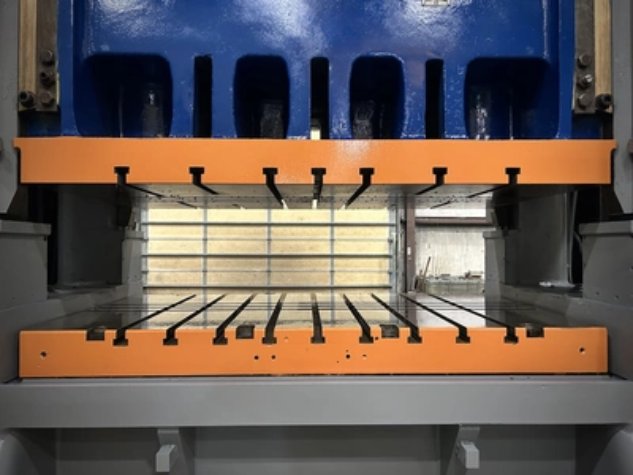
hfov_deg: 67.3
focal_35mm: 26
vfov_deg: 53.1
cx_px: 316
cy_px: 238
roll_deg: +0.5
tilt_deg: -0.2
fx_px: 475
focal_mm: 5.7
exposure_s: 1/40
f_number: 1.5
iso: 500
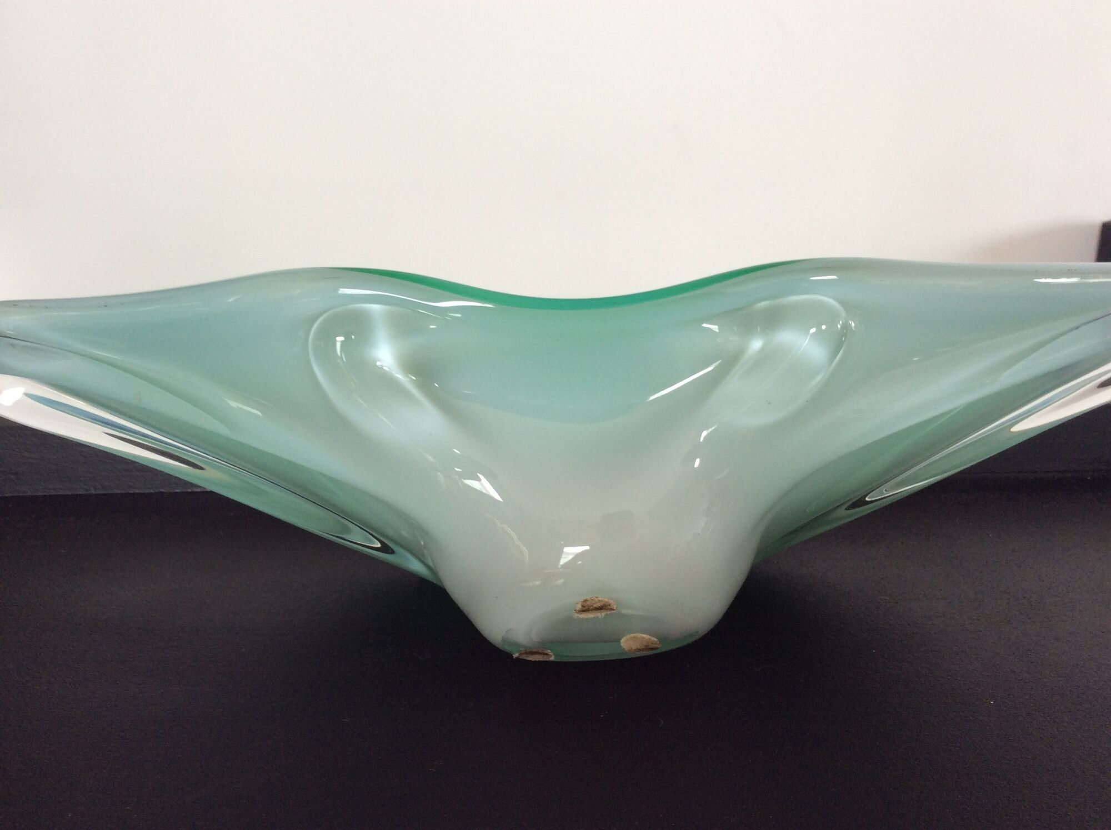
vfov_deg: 44.1
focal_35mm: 32
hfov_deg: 56.9
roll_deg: +1.6
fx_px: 1026
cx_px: 556
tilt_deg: -16.2
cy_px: 415
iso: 32
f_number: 2.4
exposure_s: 1/25
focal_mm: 3.3
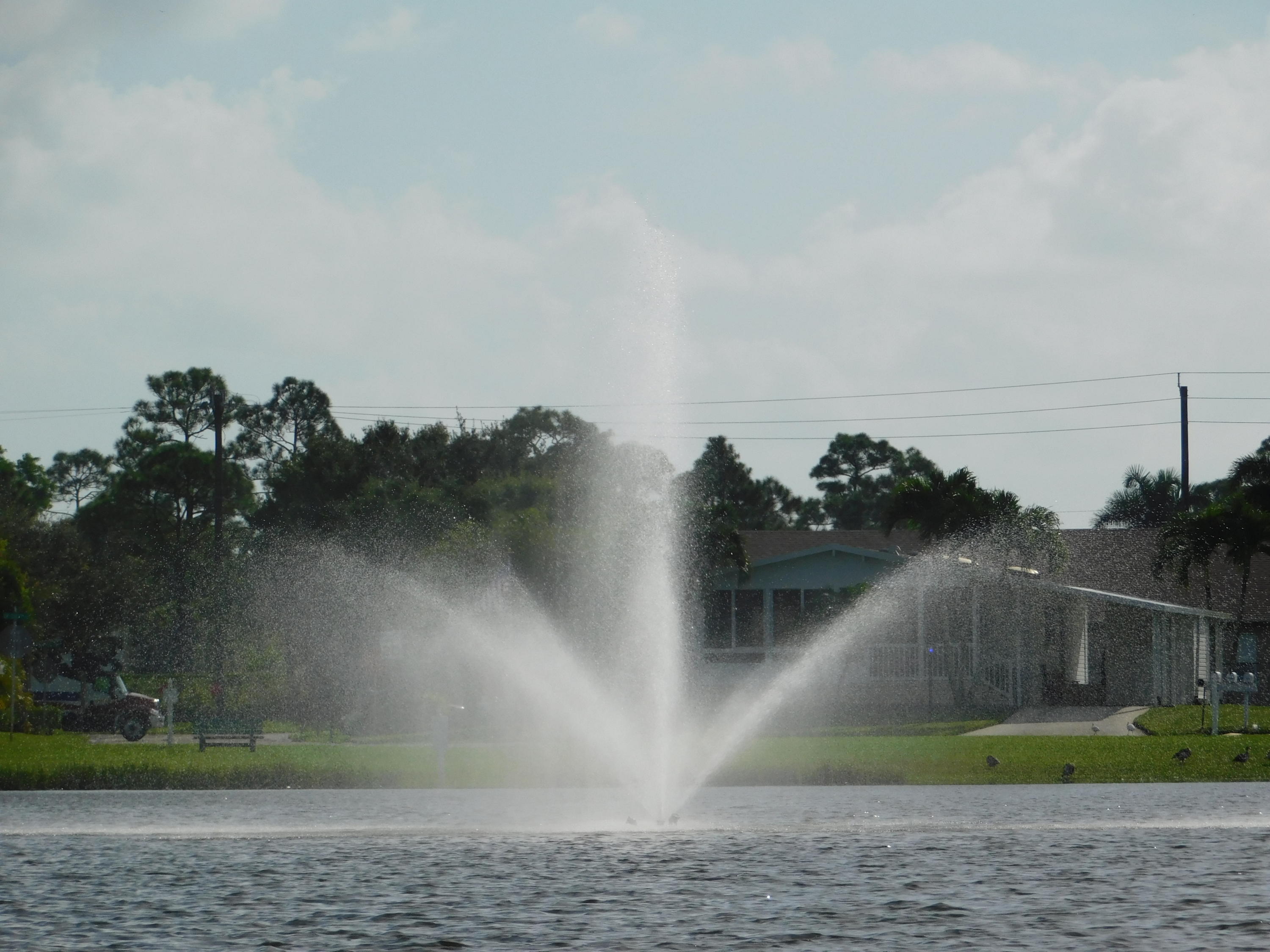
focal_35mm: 294
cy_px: 476
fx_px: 10786
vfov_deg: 5.1
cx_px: 635
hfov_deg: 6.7
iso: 125
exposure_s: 1/500
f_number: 11.4
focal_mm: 52.2
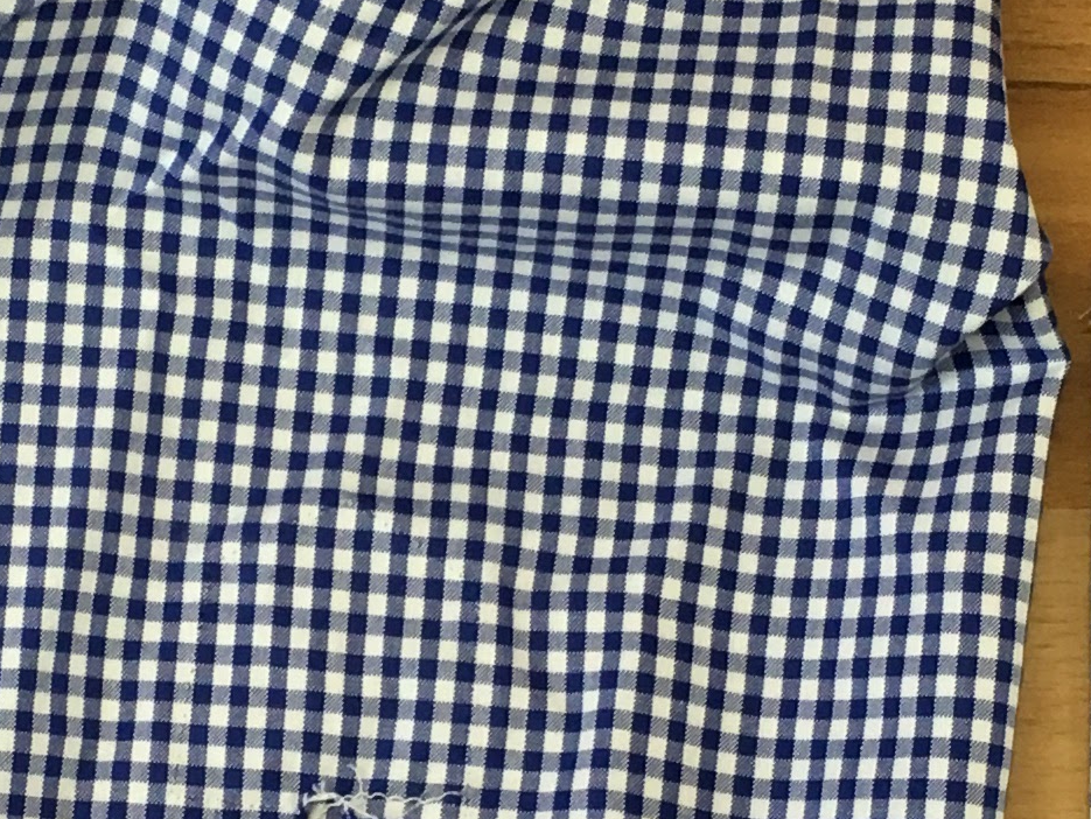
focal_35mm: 125
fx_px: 3941
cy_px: 595
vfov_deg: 11.8
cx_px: 294
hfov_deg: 15.7
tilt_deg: -79.8
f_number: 2.2
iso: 80
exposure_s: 1/33
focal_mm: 4.15
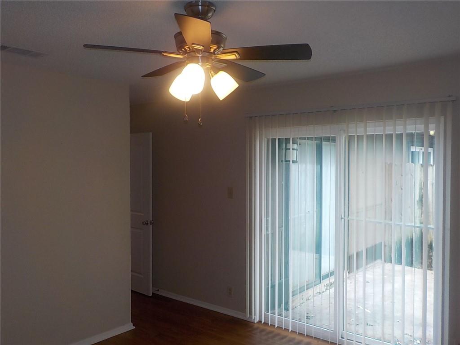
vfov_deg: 46.8
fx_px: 399
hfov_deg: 60.0
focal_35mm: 30
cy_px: 172
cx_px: 230
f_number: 3.3
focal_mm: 4.1
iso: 125
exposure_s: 1/40
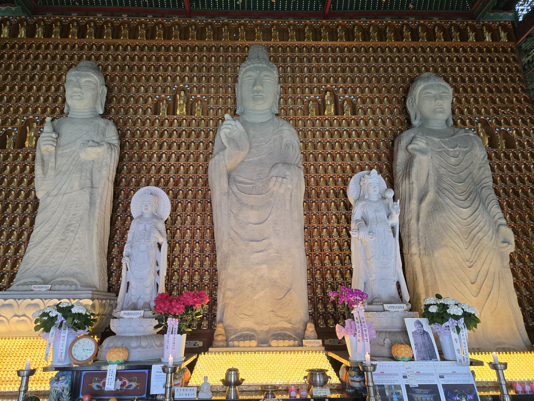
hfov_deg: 73.9
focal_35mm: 23
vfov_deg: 58.9
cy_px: 200
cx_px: 267
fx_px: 355
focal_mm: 5.4
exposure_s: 1/120
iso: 200
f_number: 1.8
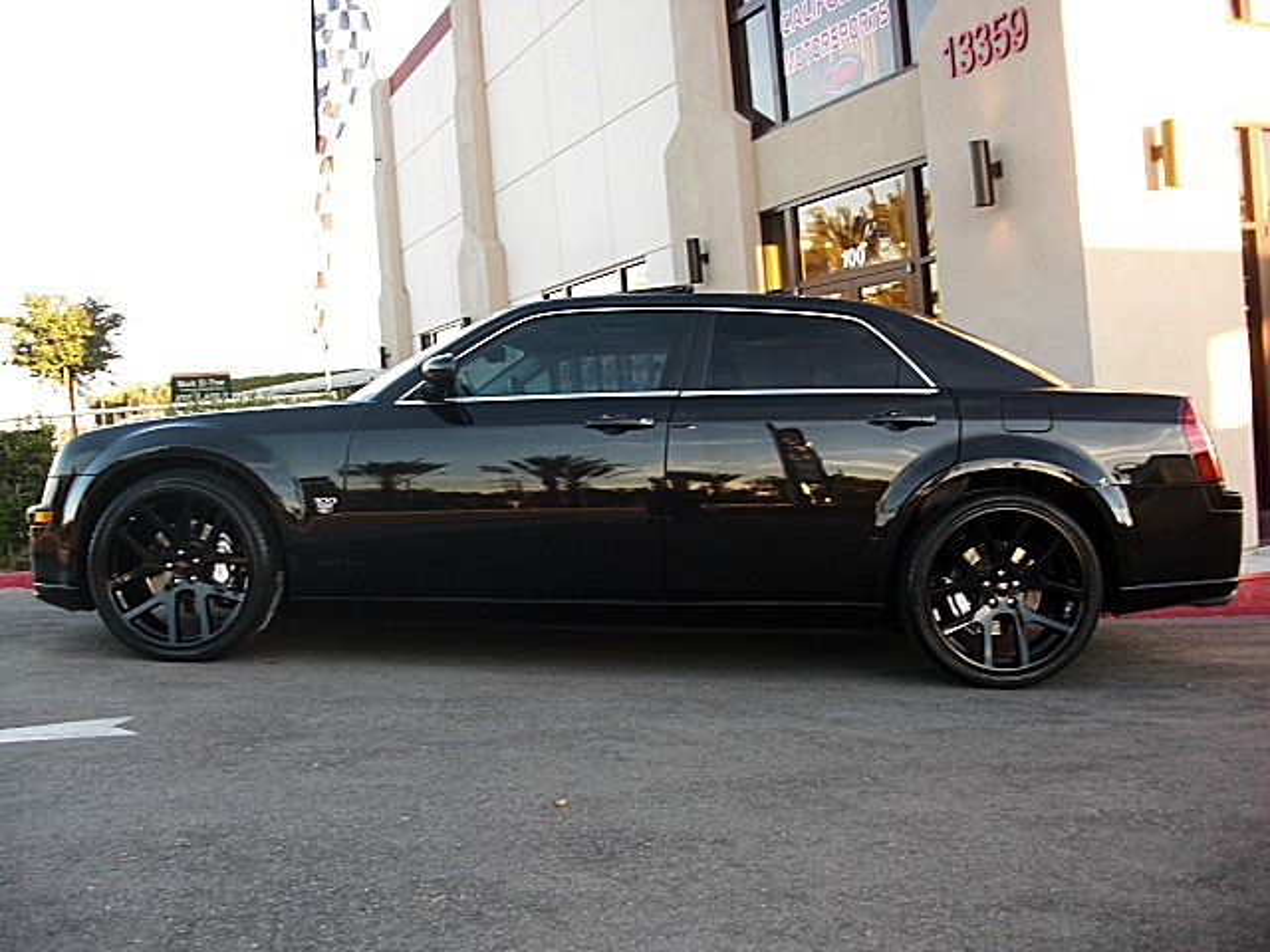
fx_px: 1321
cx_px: 635
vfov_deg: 39.7
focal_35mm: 36
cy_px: 476
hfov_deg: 51.4
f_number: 2.8
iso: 100
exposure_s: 1/60
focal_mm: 6.3
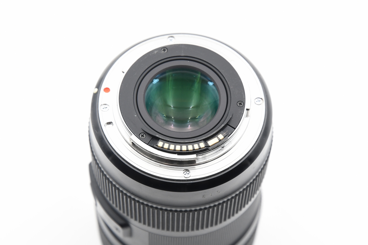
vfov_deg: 11.4
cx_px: 184
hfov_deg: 17.1
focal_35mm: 120
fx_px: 1227
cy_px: 122
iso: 1000
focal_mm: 80
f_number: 8
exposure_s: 1/100
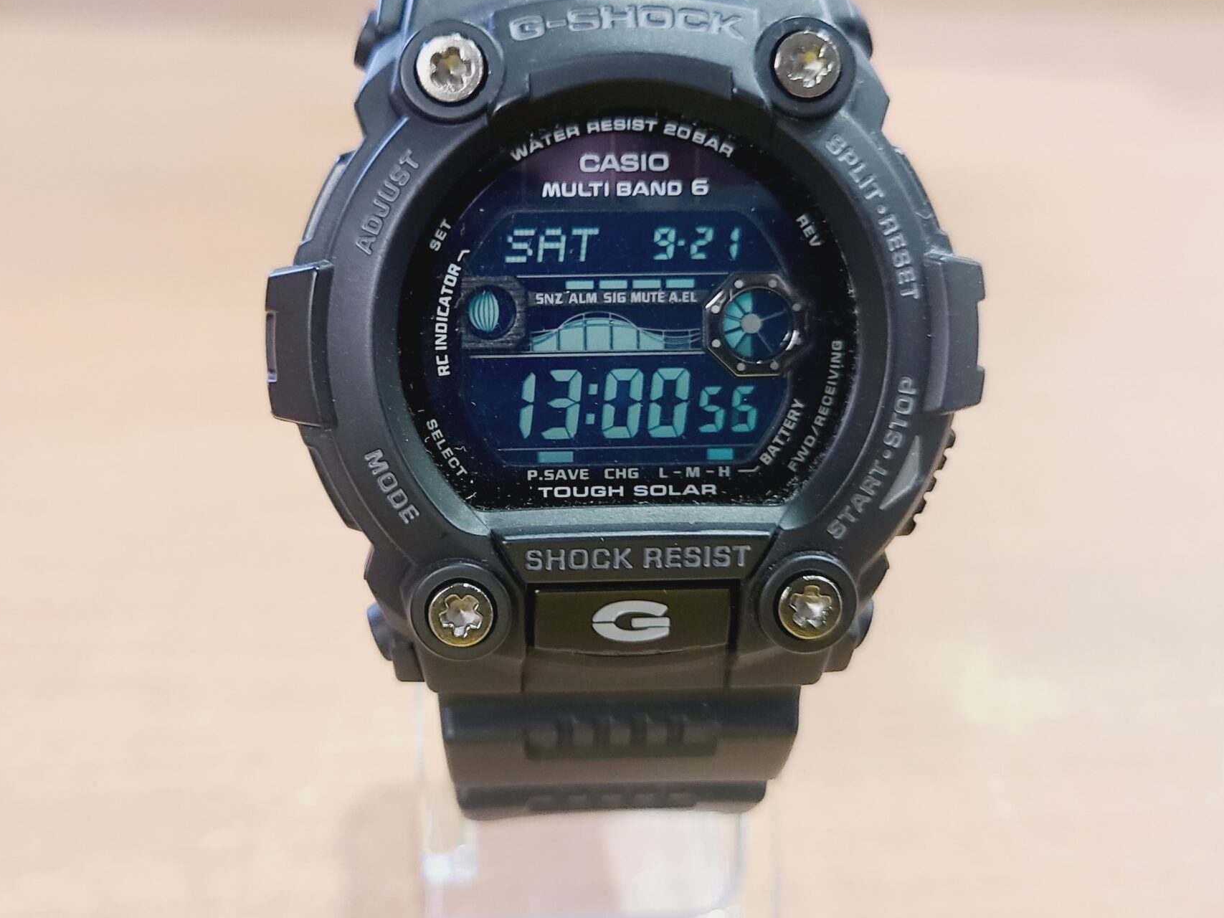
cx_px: 528
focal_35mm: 39
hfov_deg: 47.7
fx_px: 1379
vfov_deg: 36.8
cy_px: 425
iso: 250
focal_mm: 5.4
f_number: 1.8
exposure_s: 1/50
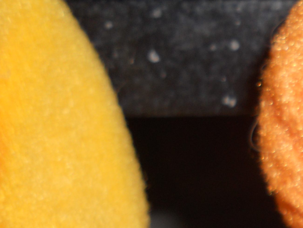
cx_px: 439
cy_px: 347
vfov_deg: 14.1
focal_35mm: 98
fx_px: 858
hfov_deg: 18.1
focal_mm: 5.8
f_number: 8.8
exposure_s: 1/25
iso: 80
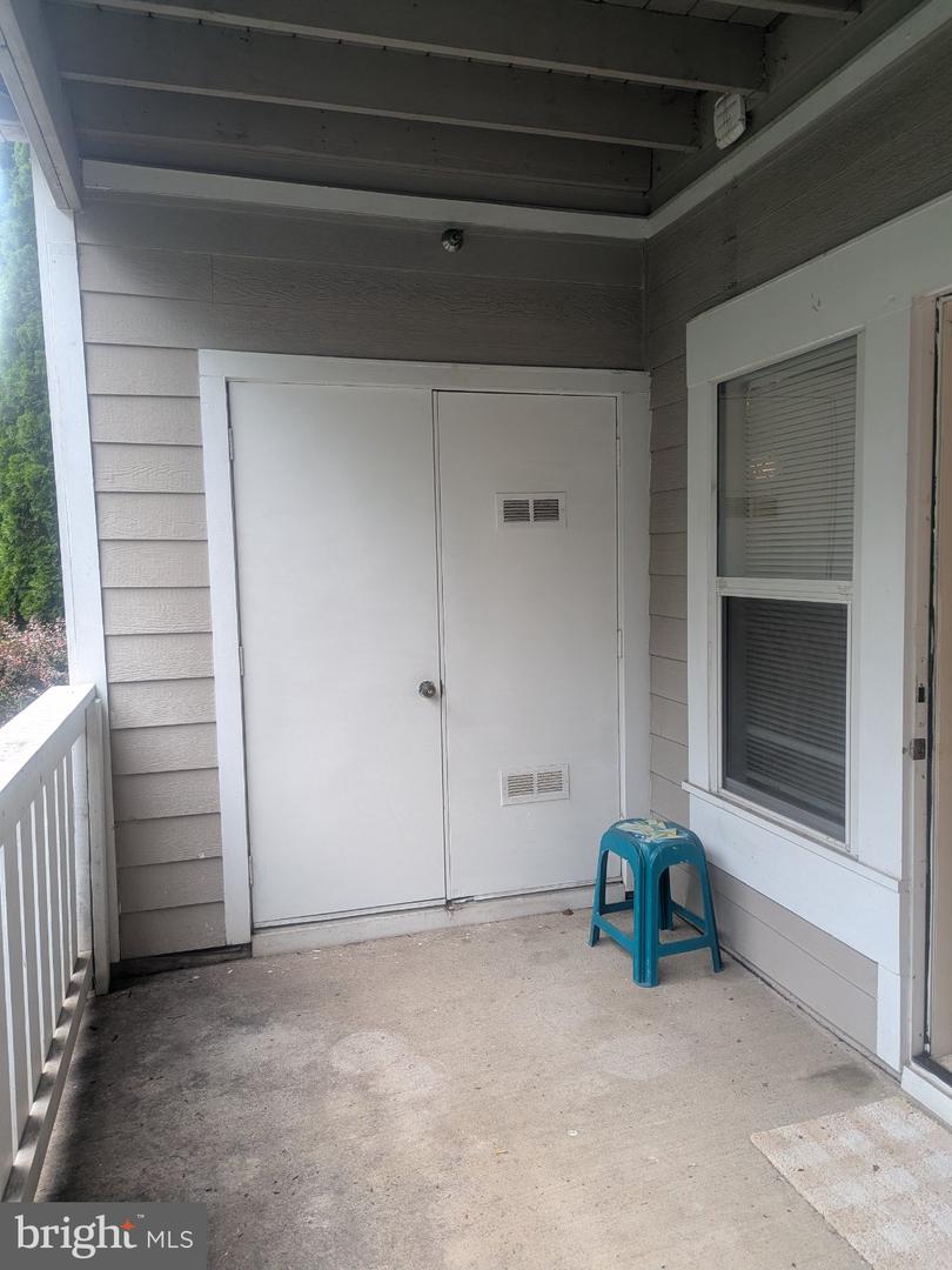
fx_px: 880
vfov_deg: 71.6
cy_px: 635
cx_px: 476
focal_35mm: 24
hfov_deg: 56.8
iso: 52
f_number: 1.85
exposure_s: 1/55.2
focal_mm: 6.81
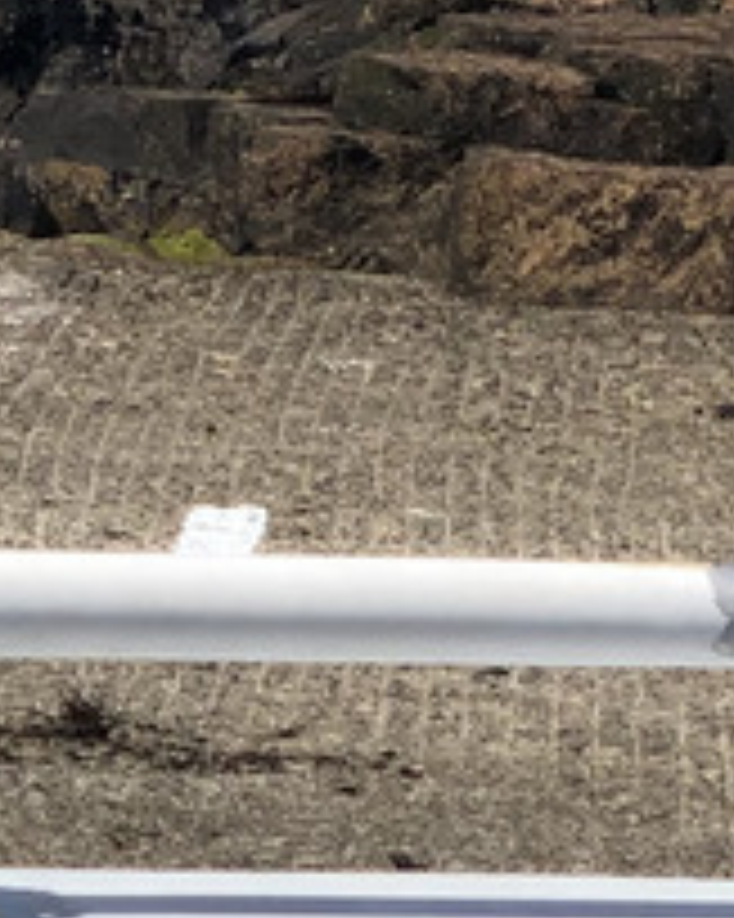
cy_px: -724
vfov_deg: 6.3
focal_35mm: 299
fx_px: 8125
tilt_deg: -0.7
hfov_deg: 5.2
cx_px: 207
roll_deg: +0.9
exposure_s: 1/1656
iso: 16
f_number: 2.4
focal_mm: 6
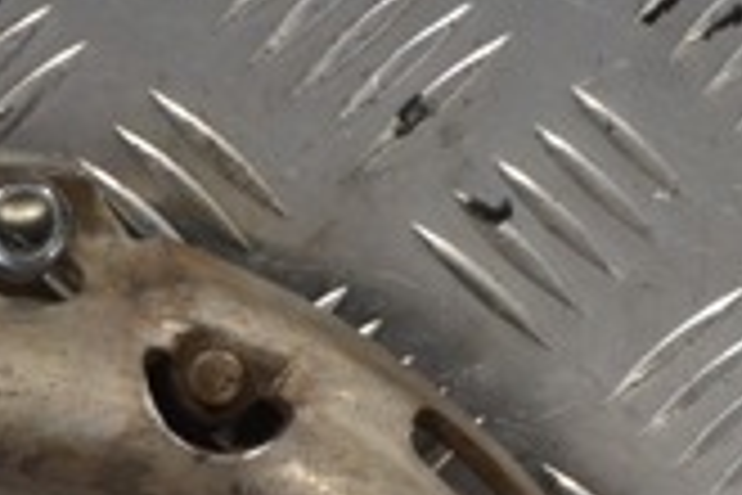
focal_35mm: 267
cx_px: -184
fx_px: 5503
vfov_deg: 5.1
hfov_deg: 7.6
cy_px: 927
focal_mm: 46
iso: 3200
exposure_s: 1/320
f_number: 9
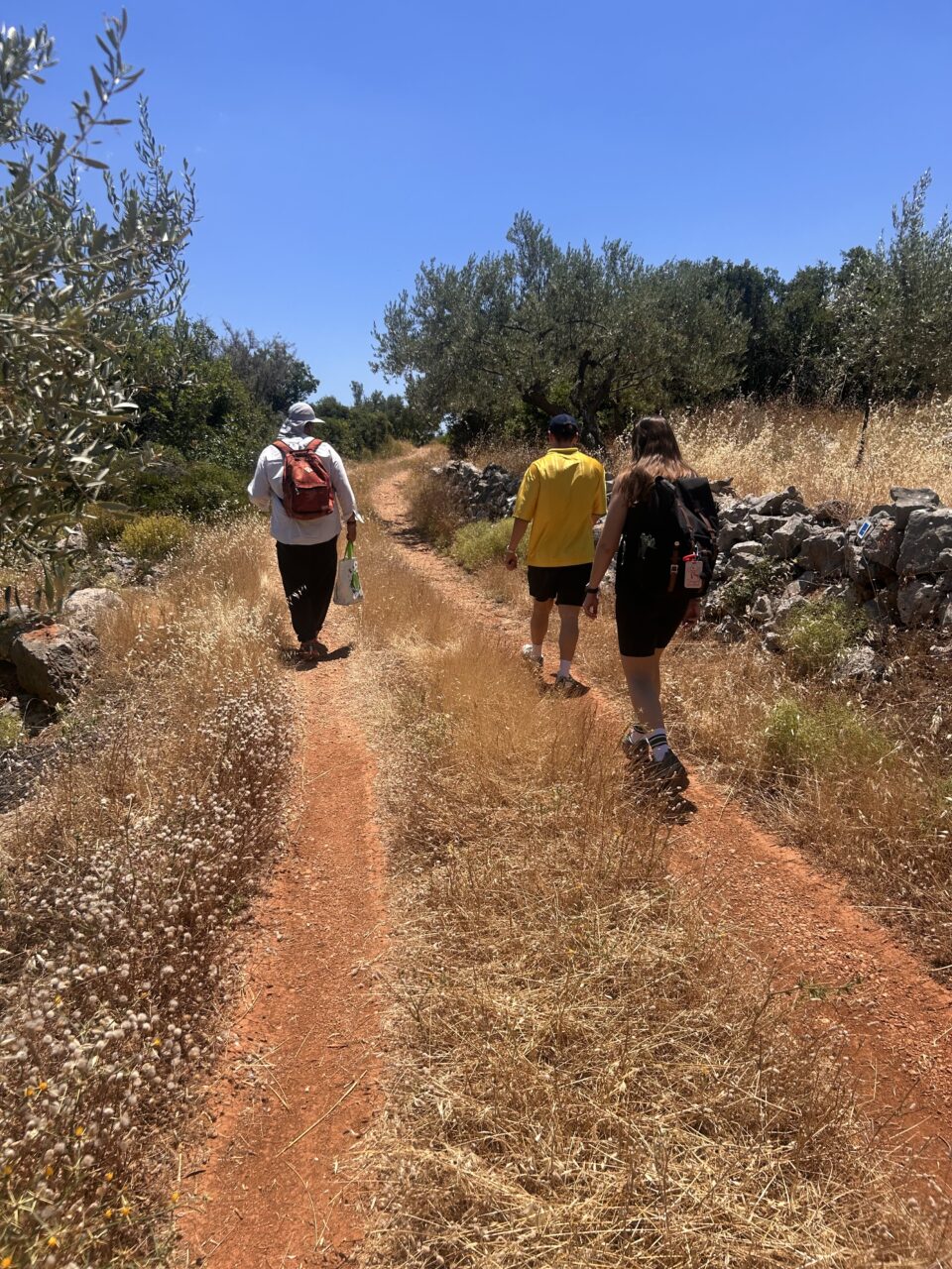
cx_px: 476
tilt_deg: -9.1
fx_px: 953
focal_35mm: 26
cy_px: 634
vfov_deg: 67.3
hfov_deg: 53.1
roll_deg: -1.8
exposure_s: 1/3968
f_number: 1.5
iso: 50
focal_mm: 5.7
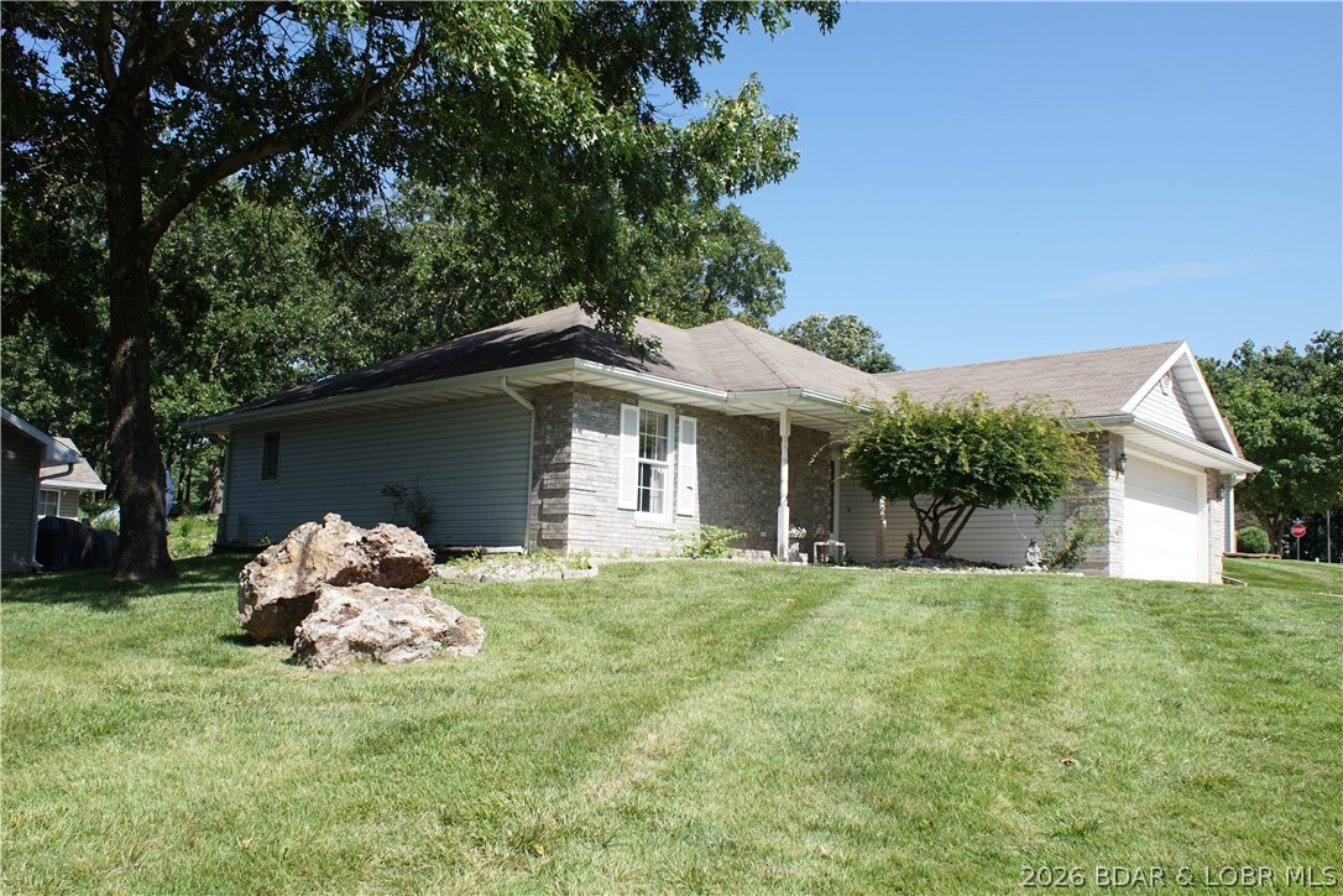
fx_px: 1119
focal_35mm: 30
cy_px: 448
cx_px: 672
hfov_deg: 61.9
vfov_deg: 43.6
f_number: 6.3
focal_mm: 20
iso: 100
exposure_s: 1/160
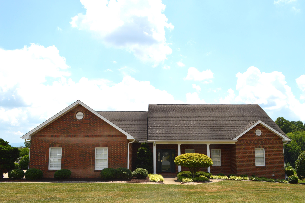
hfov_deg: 62.0
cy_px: 102
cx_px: 152
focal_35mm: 30
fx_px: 254
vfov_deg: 43.5
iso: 100
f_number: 10
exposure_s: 1/200
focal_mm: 20
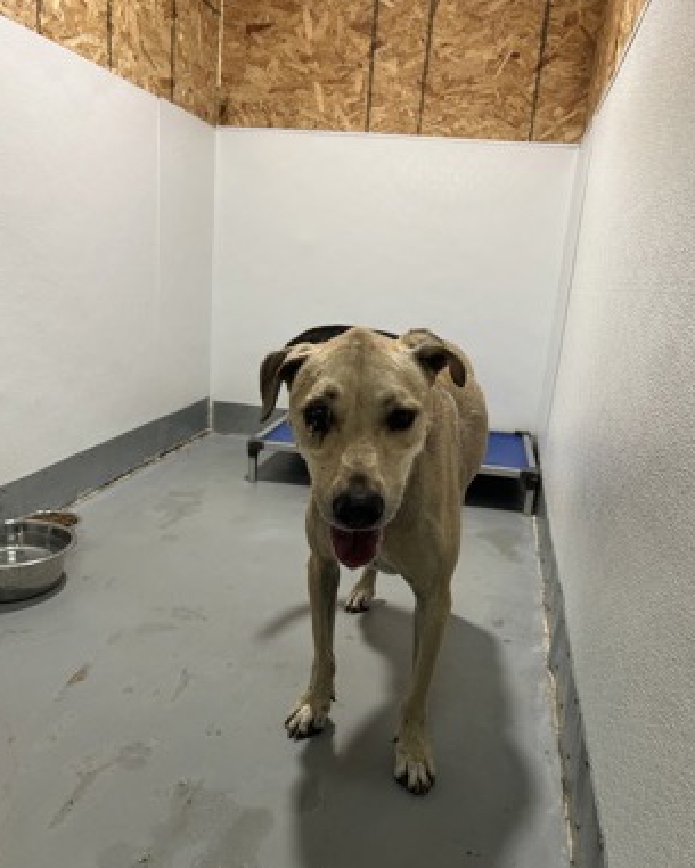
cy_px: 469
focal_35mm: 28
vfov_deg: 62.1
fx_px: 720
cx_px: 345
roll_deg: -4.7
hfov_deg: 51.5
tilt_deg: -11.9
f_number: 1.5
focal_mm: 5.7
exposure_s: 1/60
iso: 125
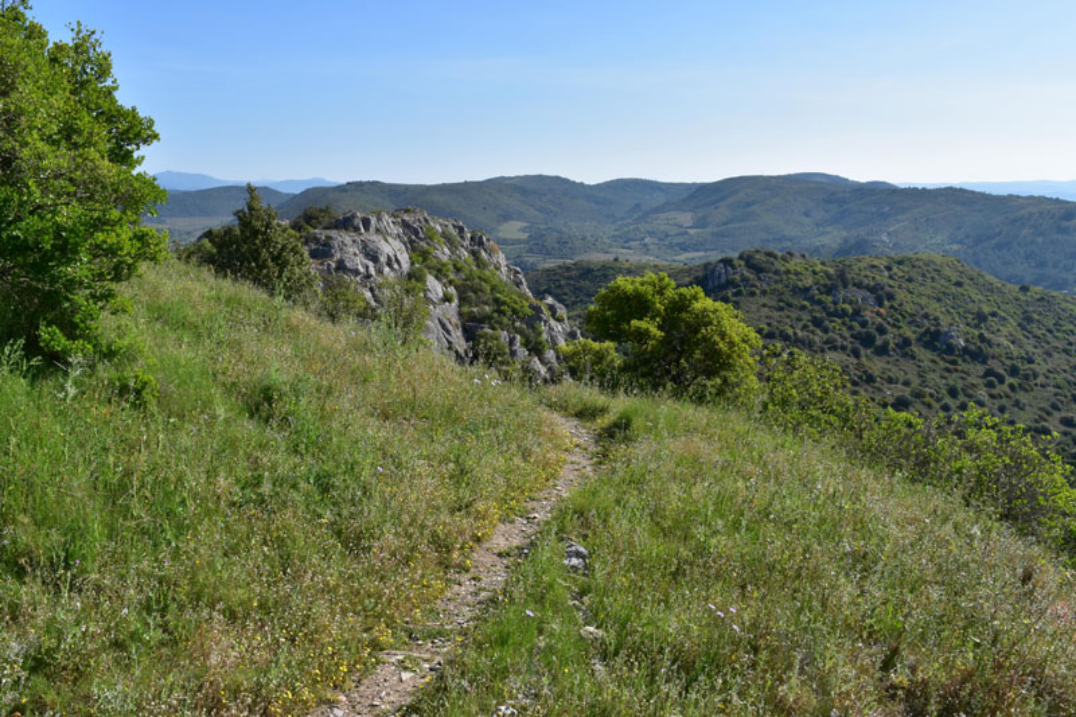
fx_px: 941
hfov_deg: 59.5
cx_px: 538
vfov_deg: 41.7
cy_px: 358
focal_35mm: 32
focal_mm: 21
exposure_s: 1/400
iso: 400
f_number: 16
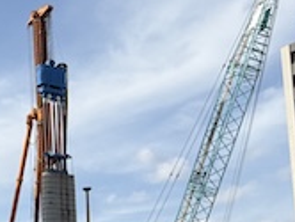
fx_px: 853
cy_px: 266
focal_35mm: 100
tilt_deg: +9.6
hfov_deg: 18.8
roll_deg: +1.8
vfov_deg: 14.4
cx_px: -37
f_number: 1.6
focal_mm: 5.96
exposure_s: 1/3623
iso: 50
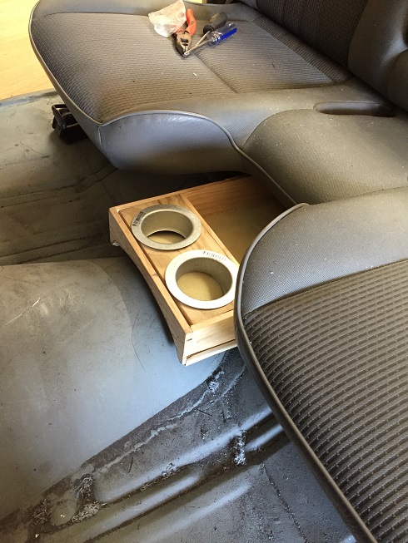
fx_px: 456
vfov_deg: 61.7
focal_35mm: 29
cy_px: 272
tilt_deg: -50.0
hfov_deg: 48.2
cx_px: 204
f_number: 2.2
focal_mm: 4.15
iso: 250
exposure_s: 1/33
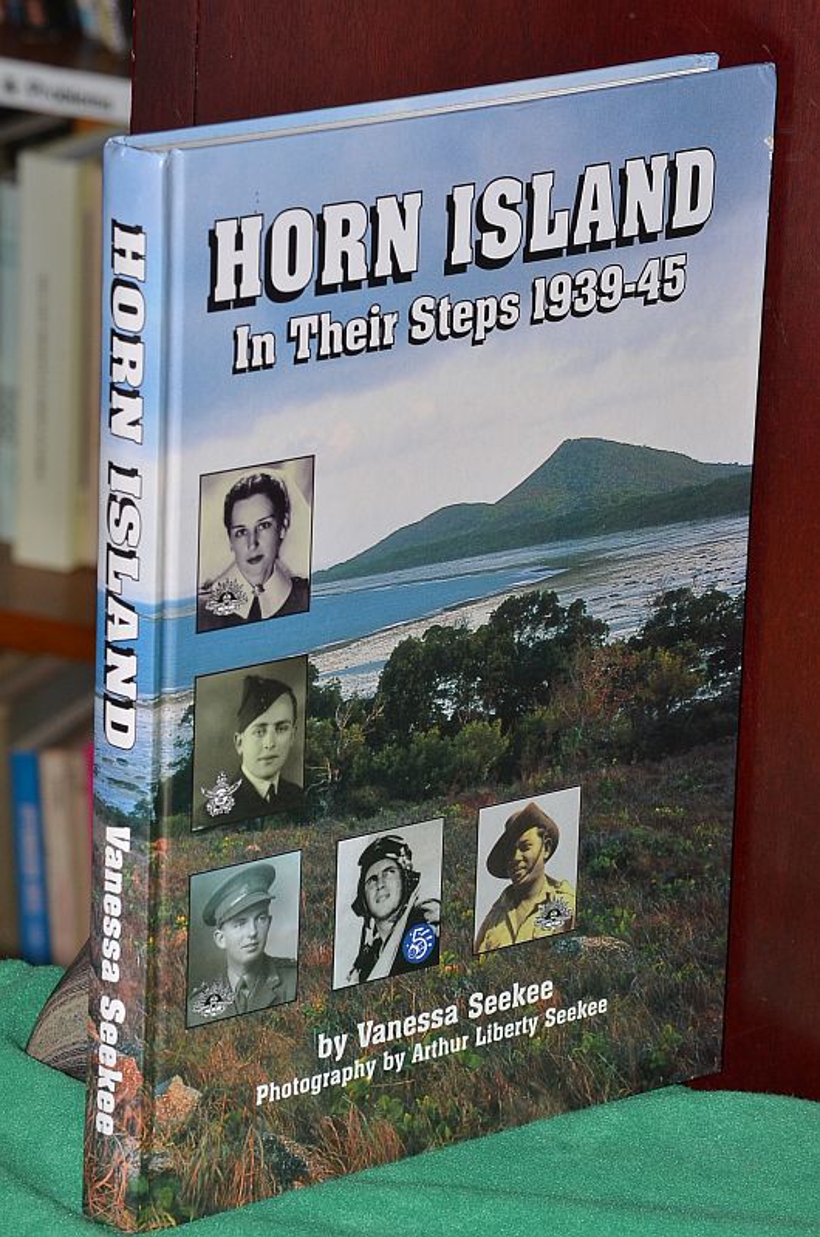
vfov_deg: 14.0
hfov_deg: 9.3
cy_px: 618
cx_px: 410
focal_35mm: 147
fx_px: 5044
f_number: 13
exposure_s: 1/160
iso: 800
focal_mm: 98
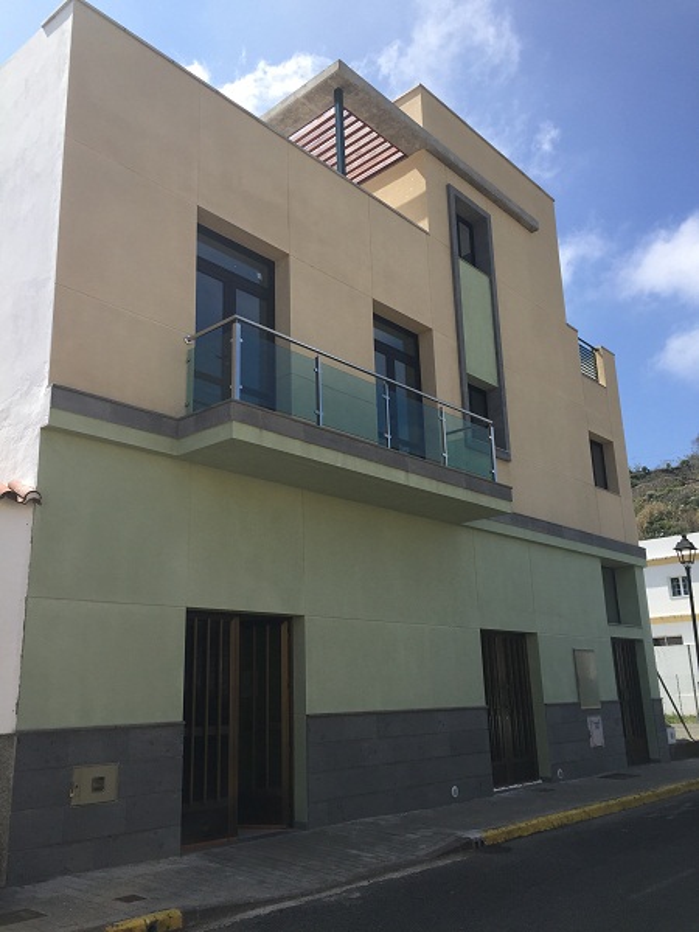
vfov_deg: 61.7
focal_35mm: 29
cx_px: 350
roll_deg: +0.7
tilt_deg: +14.2
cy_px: 466
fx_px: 781
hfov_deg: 48.2
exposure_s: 1/1647
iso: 32
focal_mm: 4.15
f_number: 2.2
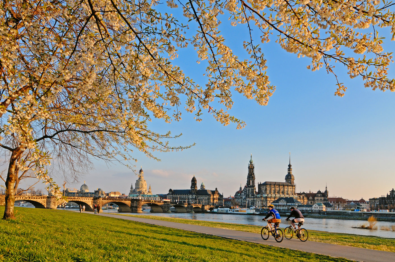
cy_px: 131
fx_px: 296
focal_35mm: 27
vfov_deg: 47.8
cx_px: 198
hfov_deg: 67.4
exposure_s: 1/125
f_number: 11
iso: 200
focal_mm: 18
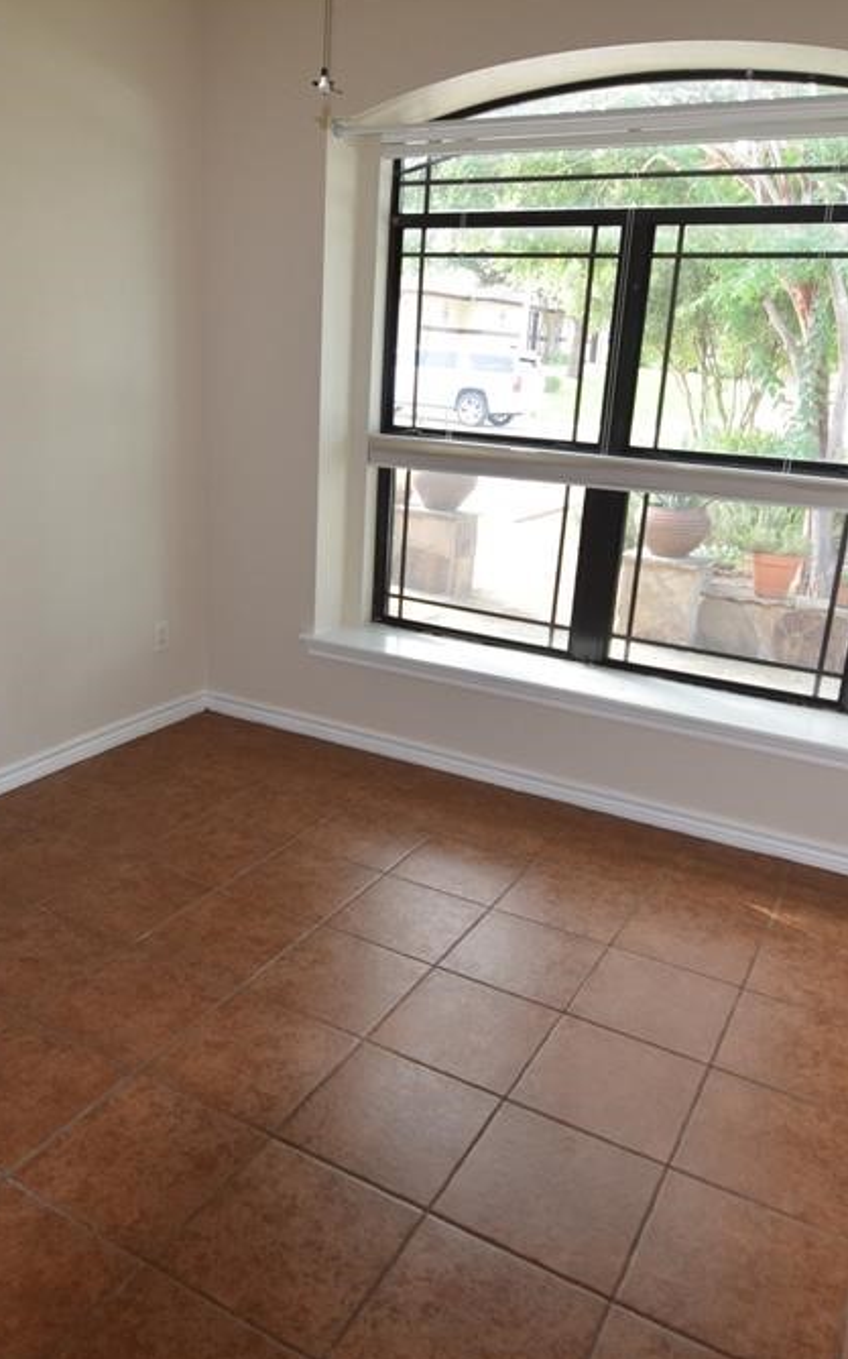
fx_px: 954
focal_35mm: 26
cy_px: 680
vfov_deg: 70.9
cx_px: 397
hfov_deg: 47.9
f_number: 5
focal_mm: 11
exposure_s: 1/100
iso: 800
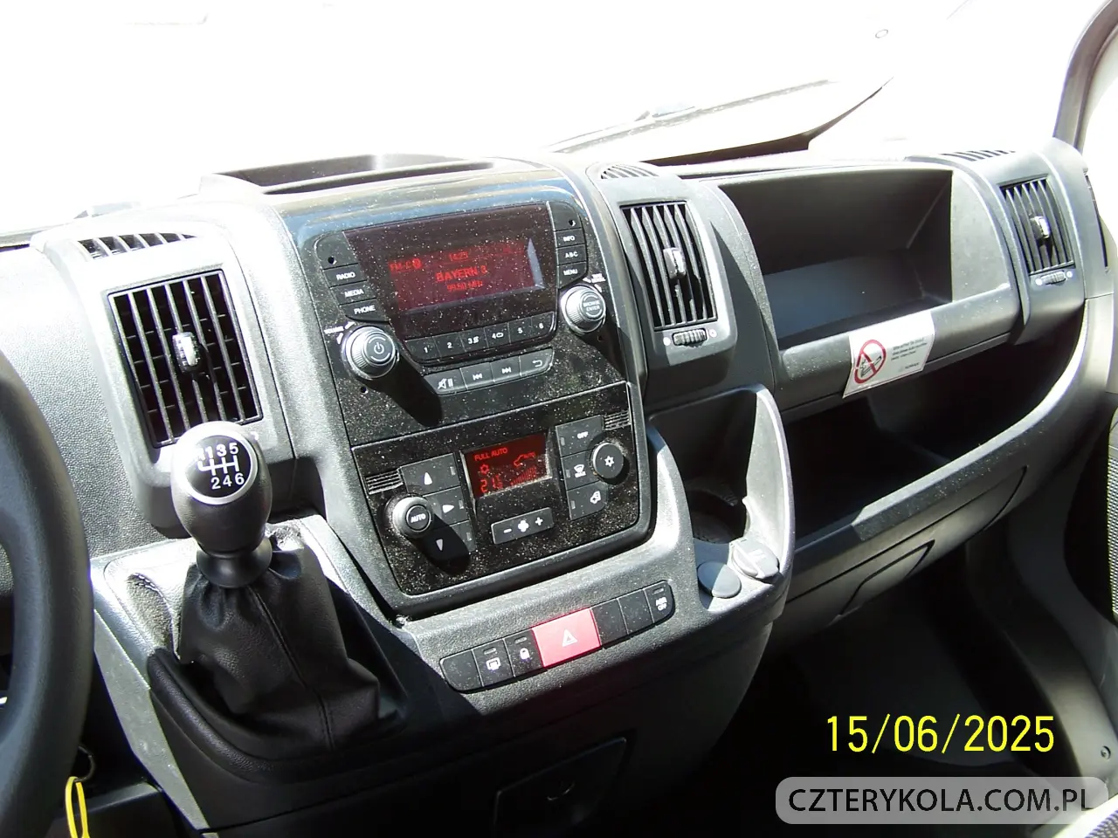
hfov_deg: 49.0
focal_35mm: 38
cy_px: 419
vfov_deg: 37.7
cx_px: 559
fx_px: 1227
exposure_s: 1/45
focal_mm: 6.3
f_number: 2.8
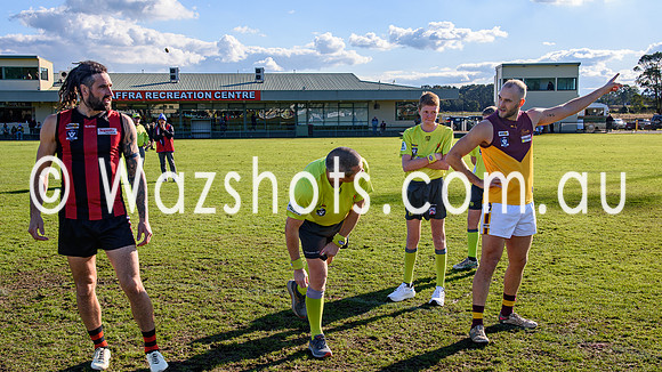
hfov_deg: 44.9
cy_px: 203
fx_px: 801
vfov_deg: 26.1
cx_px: 331
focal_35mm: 46
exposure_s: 1/400
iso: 100
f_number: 5.6
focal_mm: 25
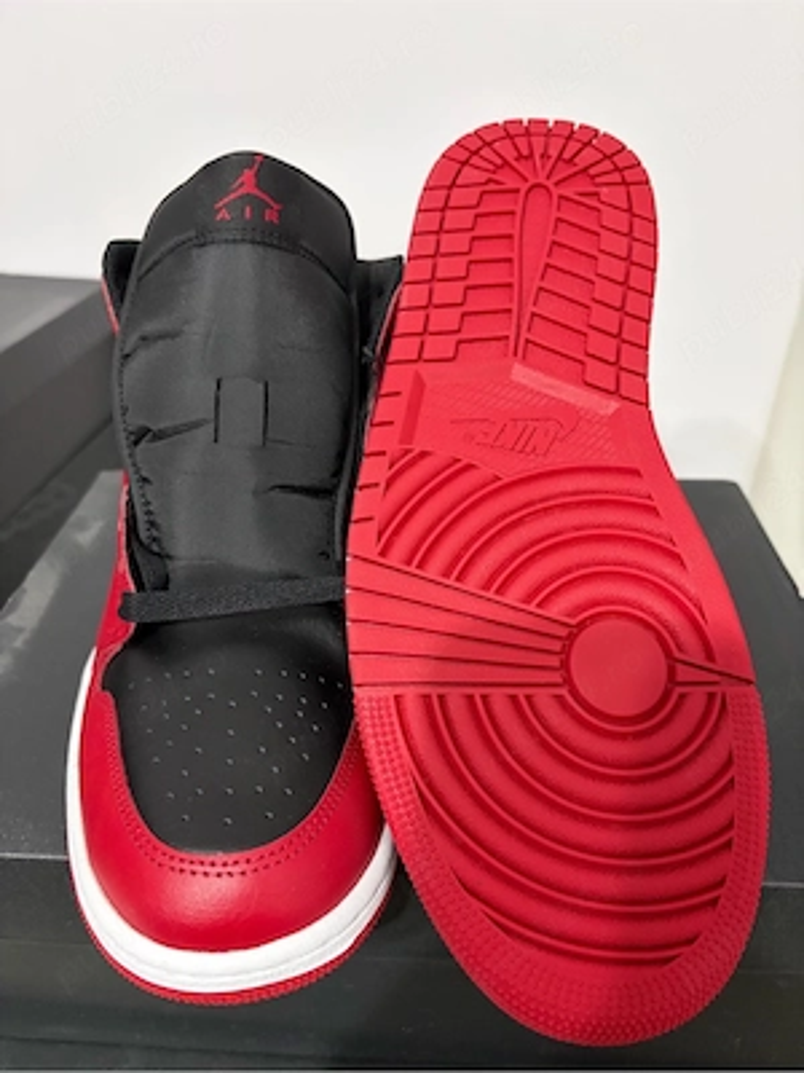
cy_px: 536
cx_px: 402
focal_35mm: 26
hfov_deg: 53.1
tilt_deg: -31.8
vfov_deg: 67.3
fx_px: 805
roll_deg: -0.2
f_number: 1.6
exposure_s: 1/33
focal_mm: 5.96
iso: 640
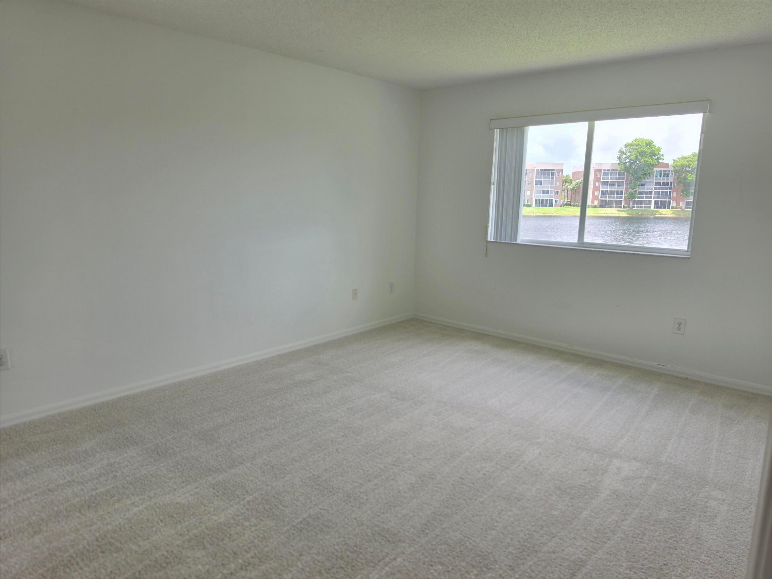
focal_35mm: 23
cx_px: 386
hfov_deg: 73.9
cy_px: 290
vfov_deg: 58.9
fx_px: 513
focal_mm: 6.5
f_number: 1.4
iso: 20
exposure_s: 1/359
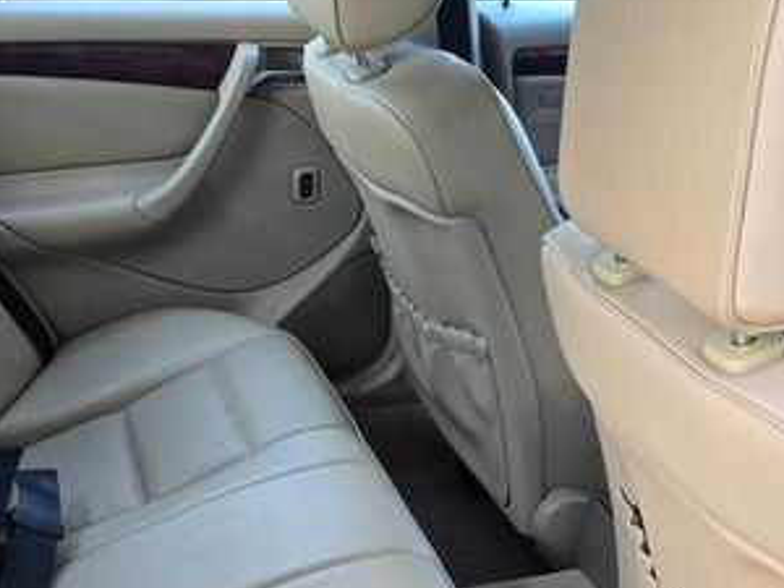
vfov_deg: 27.7
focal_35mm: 49
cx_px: 329
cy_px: 609
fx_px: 1110
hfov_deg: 38.8
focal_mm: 6.3
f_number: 1.7
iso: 160
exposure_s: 1/120
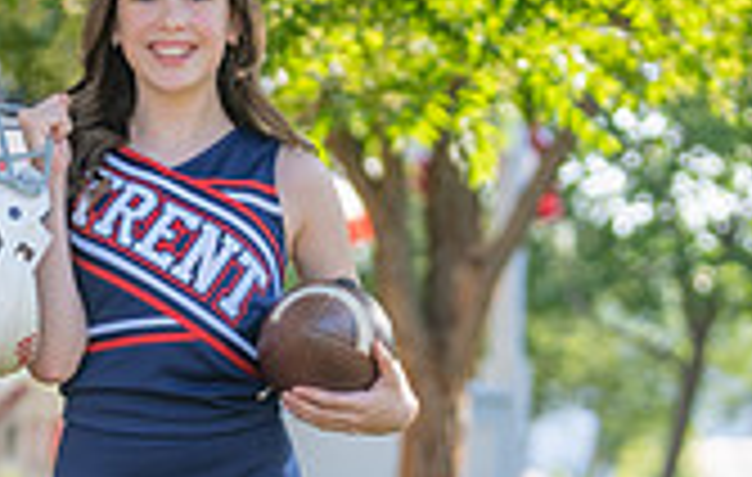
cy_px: 563
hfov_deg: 6.4
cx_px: 210
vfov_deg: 4.1
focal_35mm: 325
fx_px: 6690
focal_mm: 83
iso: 100
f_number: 2.8
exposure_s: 1/320
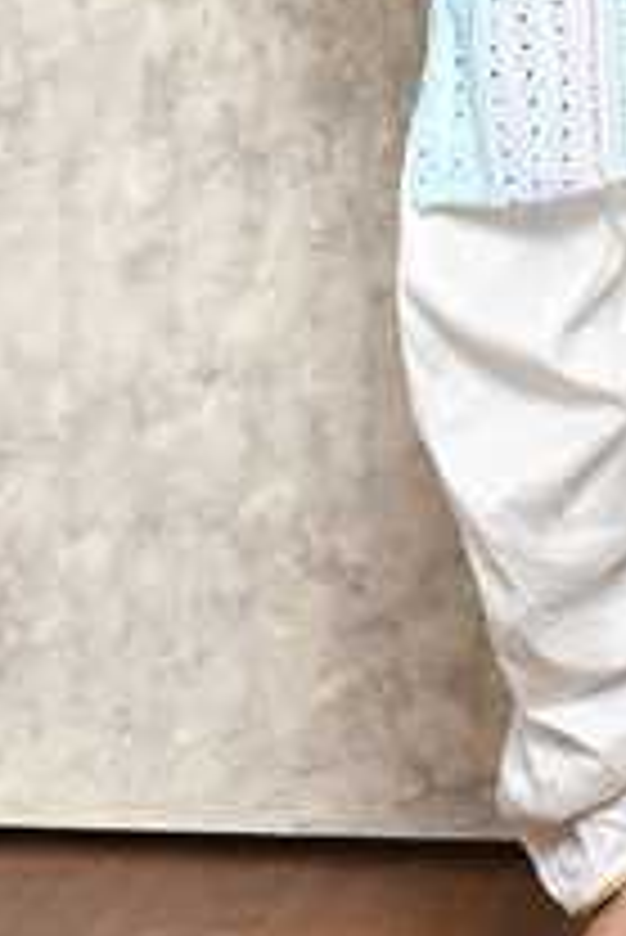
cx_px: 667
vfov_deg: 15.9
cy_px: -34
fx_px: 3281
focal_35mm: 126
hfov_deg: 10.8
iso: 800
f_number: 8
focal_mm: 50
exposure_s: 1/160
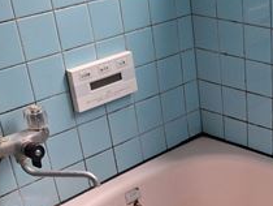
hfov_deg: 26.7
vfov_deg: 20.3
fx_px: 553
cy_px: 215
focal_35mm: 70
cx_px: 250
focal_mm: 5.54
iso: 200
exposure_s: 1/40
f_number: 1.8
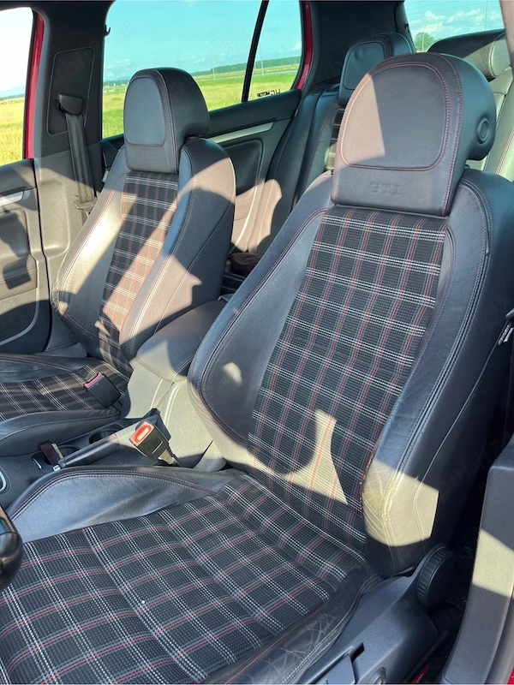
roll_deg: +8.4
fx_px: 515
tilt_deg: -26.8
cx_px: 257
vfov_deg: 67.3
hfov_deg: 53.1
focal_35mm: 26
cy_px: 342
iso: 40
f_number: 1.6
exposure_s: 1/164
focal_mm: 5.1
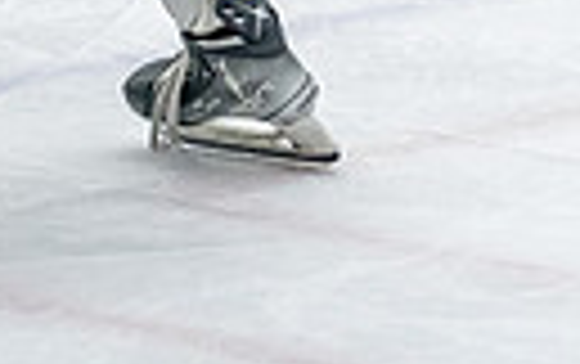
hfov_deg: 5.1
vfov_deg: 3.2
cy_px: -414
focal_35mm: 408
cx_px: -369
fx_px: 6458
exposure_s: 1/800
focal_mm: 86
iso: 4000
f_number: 2.8
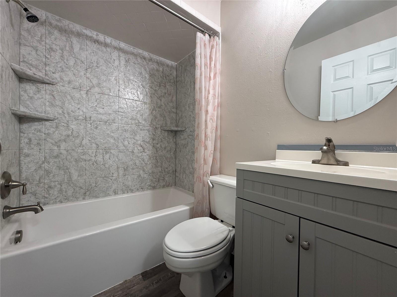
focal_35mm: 14
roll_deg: -0.2
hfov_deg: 102.1
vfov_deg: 85.7
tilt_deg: +0.1
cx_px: 198
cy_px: 148
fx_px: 161
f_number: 2.2
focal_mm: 2.22
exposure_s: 1/120
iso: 250
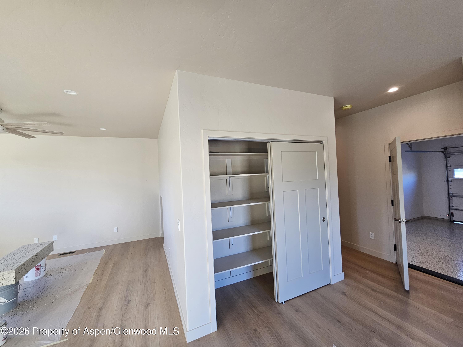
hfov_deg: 106.2
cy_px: 174
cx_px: 232
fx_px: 174
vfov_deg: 89.9
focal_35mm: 13
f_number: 2.2
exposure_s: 1/60
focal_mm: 2.2
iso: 64
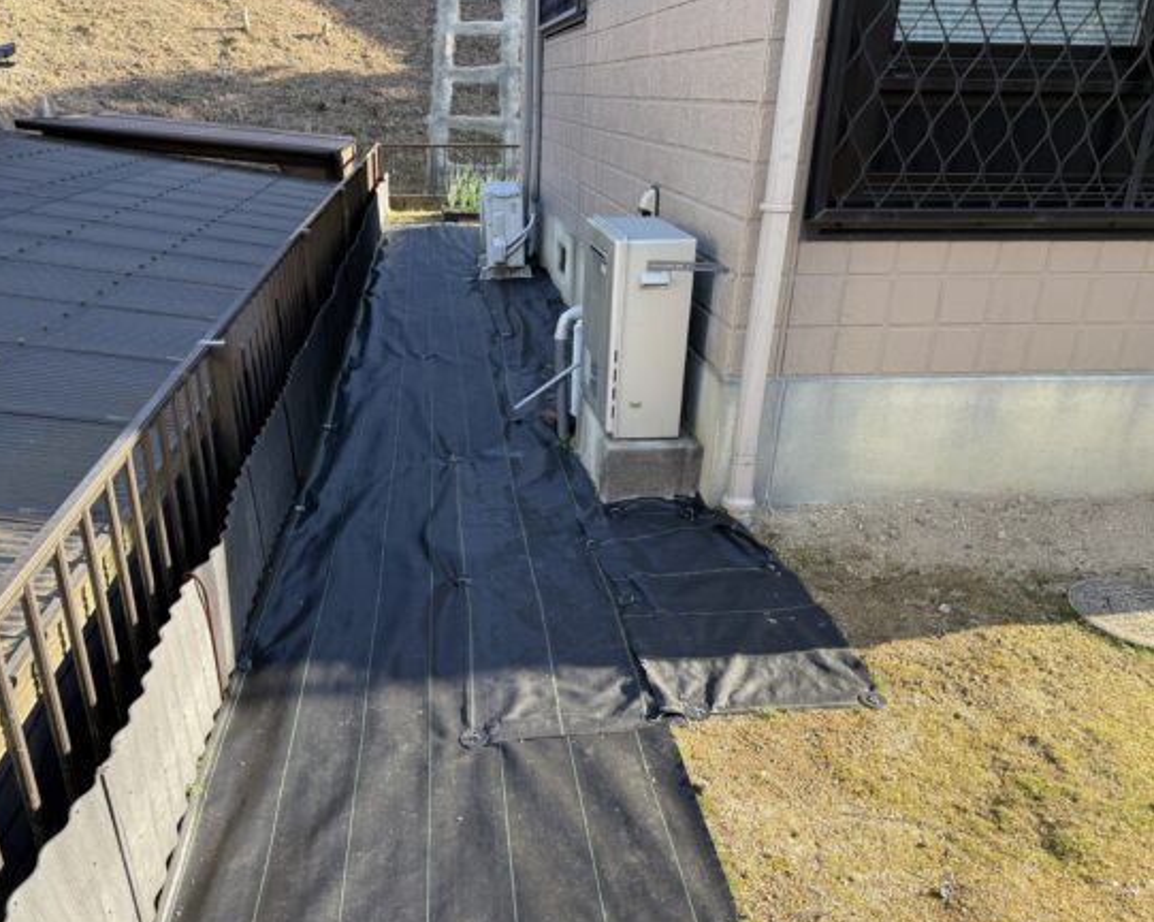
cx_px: 516
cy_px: 472
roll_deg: -0.6
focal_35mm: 26
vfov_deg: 54.9
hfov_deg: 65.9
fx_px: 887
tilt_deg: -22.2
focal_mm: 6.76
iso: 100
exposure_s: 1/632
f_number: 1.78
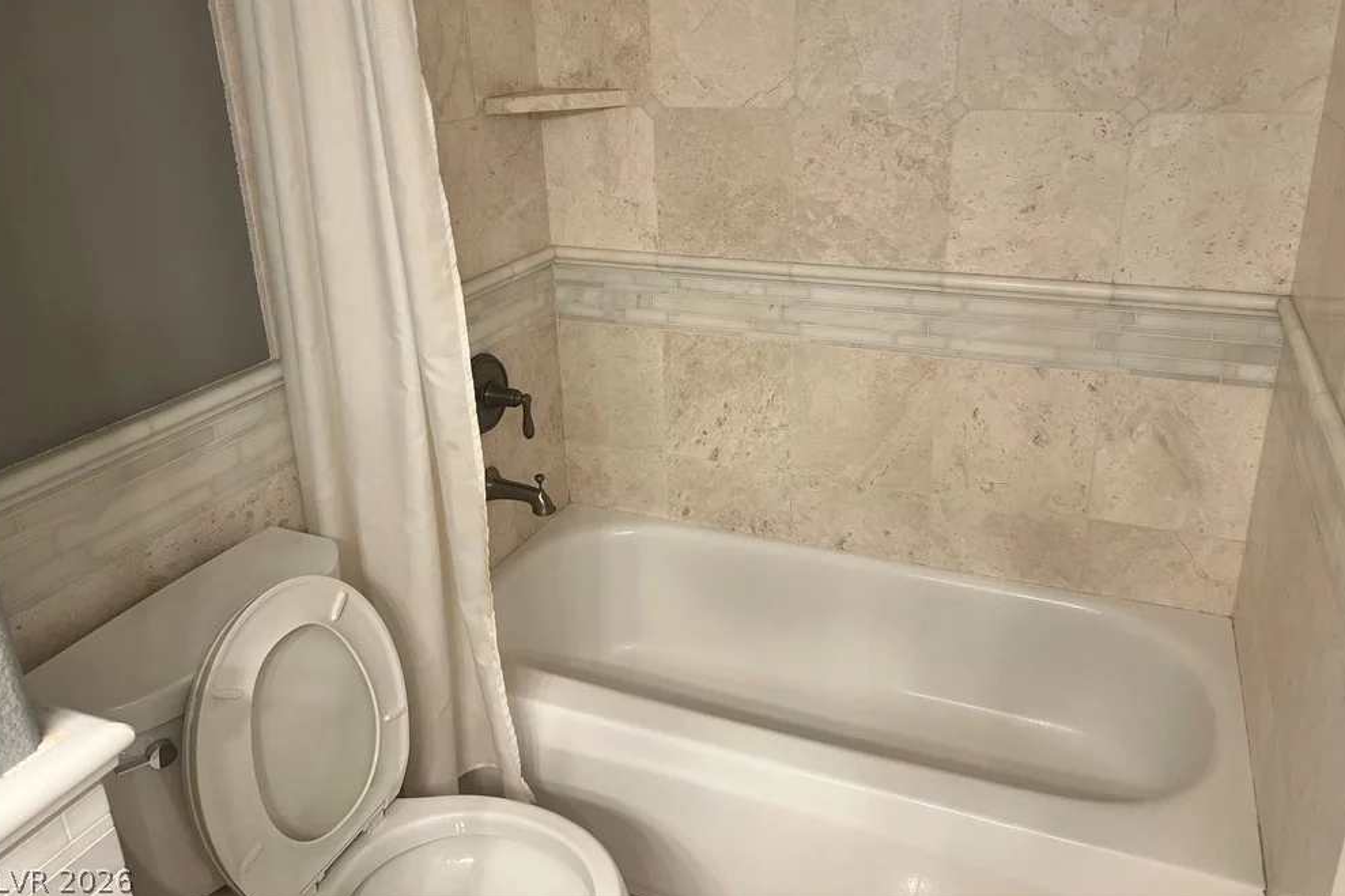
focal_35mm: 28
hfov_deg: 65.5
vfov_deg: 46.2
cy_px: 381
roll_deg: +1.7
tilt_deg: -19.8
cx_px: 680
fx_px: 1046
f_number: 1.5
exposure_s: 1/120
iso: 125
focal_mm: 5.7
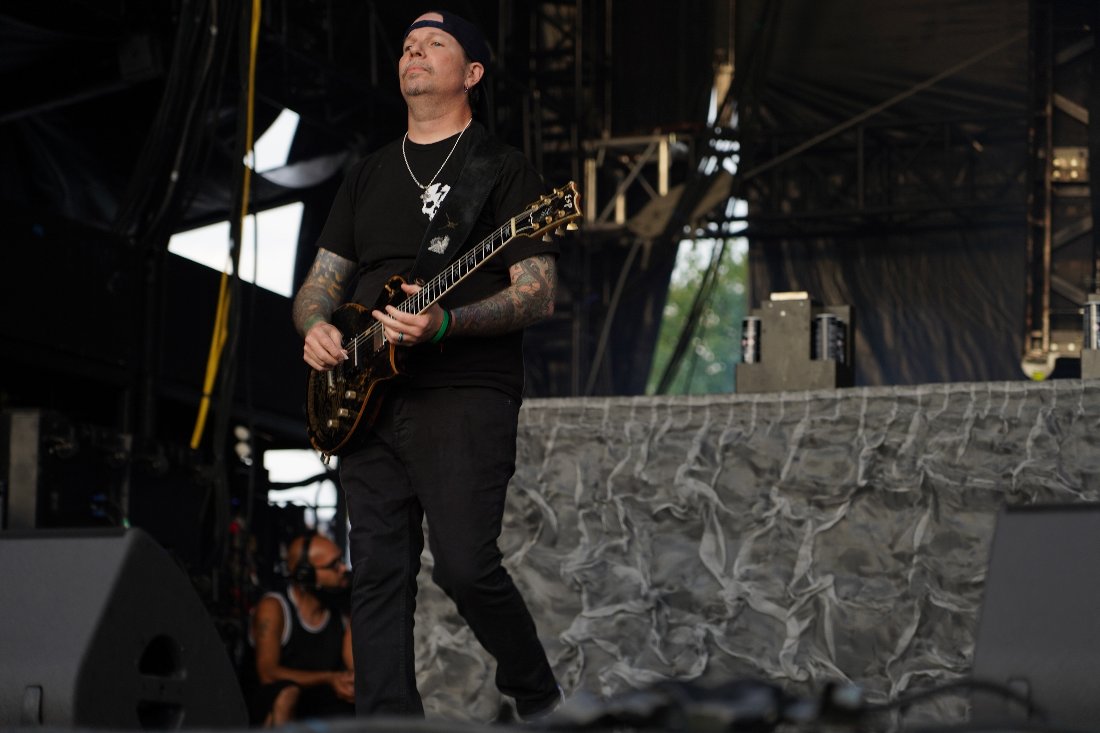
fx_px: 3208
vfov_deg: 13.0
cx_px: 550
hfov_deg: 19.5
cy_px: 366
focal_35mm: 105
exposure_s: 1/125
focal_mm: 105
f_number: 4
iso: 250
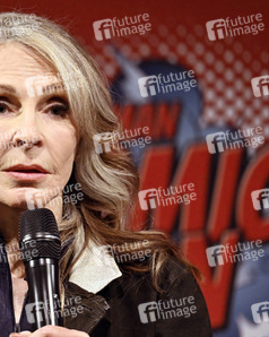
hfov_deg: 2.7
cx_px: 24
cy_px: 168
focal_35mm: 568
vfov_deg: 3.4
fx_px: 5658
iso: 3200
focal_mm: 400
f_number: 4.5
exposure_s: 1/500
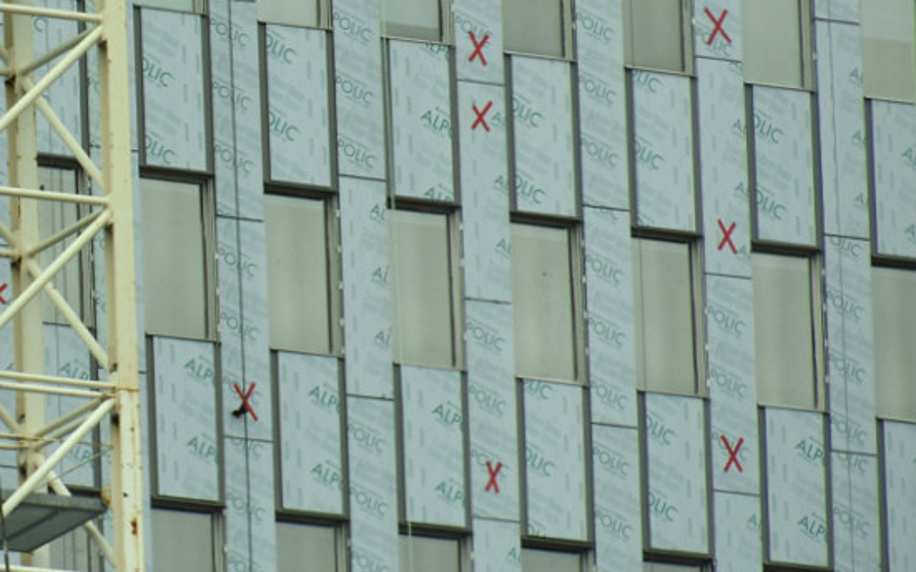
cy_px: -23
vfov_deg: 1.4
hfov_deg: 2.2
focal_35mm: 959
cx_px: -131
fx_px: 23933
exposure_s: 1/320
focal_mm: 270
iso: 200
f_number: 9
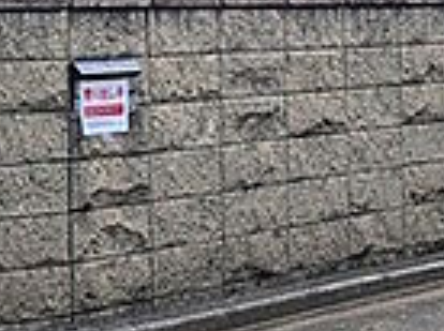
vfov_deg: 13.0
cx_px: -296
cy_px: -112
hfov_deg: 16.0
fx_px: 1396
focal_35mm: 109
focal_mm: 5.43
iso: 47
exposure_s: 1/2538
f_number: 1.89
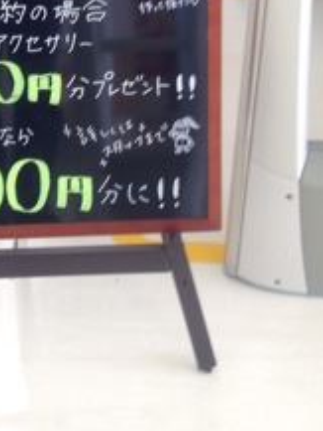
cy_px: -40
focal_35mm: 73
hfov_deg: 19.8
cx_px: 26
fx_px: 907
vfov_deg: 24.9
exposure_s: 1/40
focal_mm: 4.13
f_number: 2.4
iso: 64
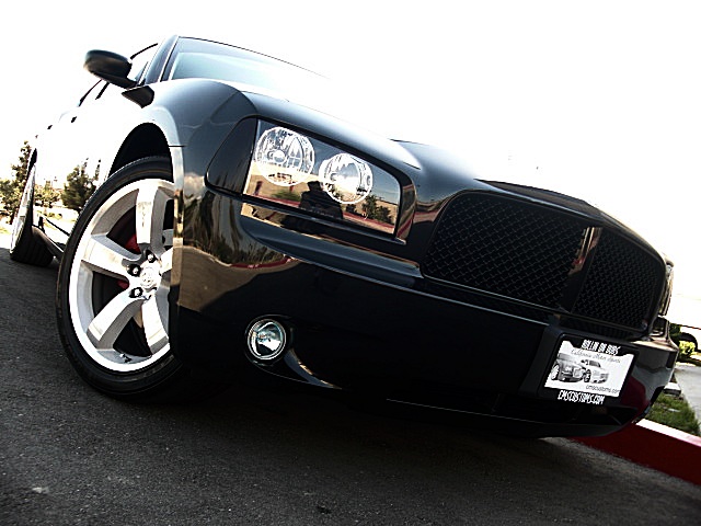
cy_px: 263
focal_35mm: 36
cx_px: 350
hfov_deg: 51.4
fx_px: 729
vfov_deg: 39.7
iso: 50
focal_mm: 6.3
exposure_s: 1/100
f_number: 2.8
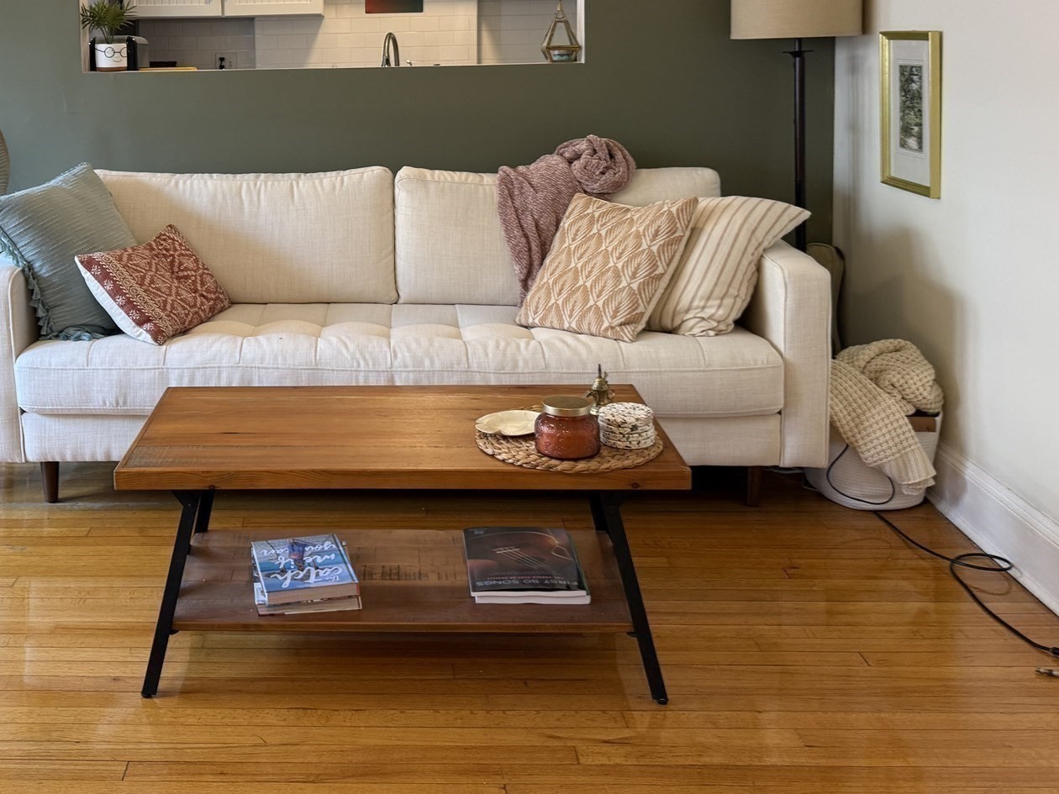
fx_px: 1193
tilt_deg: -4.0
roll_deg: +1.6
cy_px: 157
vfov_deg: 35.6
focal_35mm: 39
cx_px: 336
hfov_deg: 46.9
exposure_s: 1/60
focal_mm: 6.76
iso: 160
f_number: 1.78
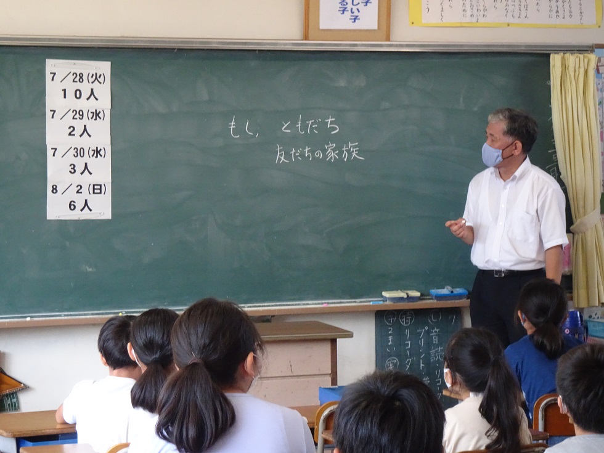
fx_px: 1570
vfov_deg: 16.4
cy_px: 226
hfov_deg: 21.8
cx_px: 302
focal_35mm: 90
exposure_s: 1/100
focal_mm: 15.45
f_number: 5
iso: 640
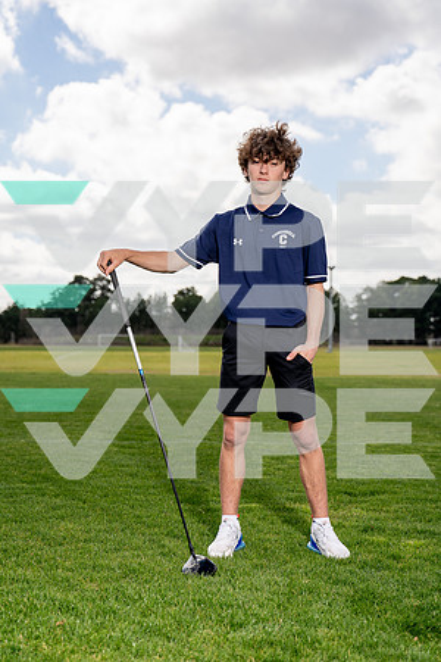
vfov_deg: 32.9
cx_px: 220
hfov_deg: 22.3
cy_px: 331
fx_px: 1121
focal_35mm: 61
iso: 100
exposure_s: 1/1000
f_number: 4
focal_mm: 61
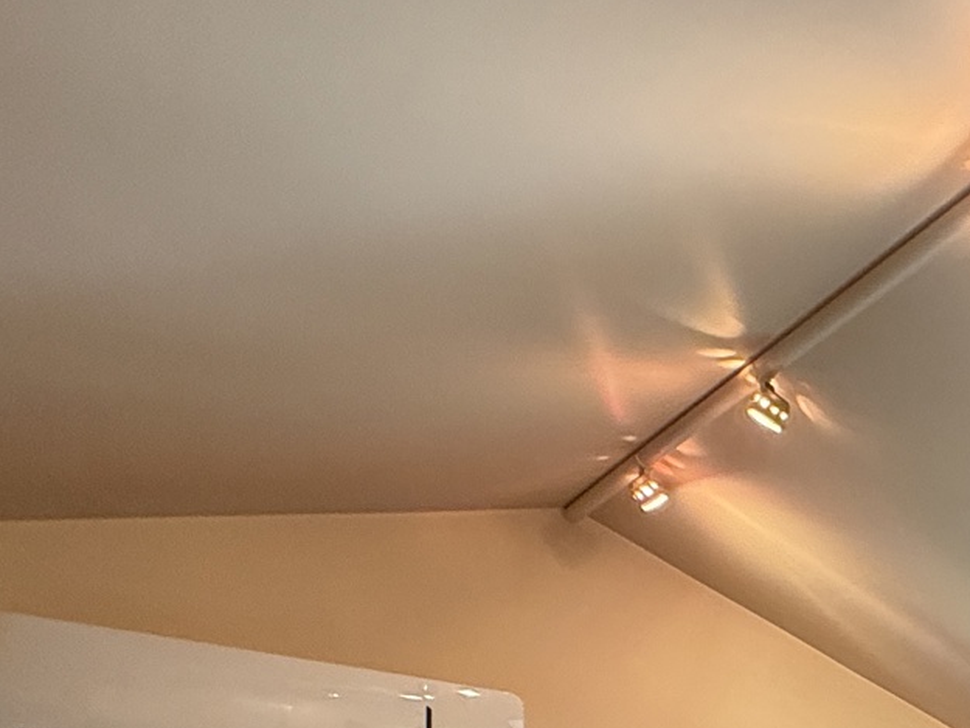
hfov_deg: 28.0
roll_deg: -0.8
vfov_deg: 26.5
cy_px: 1024
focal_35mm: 43
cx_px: 1478
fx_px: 1205
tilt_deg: -2.0
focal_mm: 2.22
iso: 400
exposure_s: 1/50
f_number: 2.2
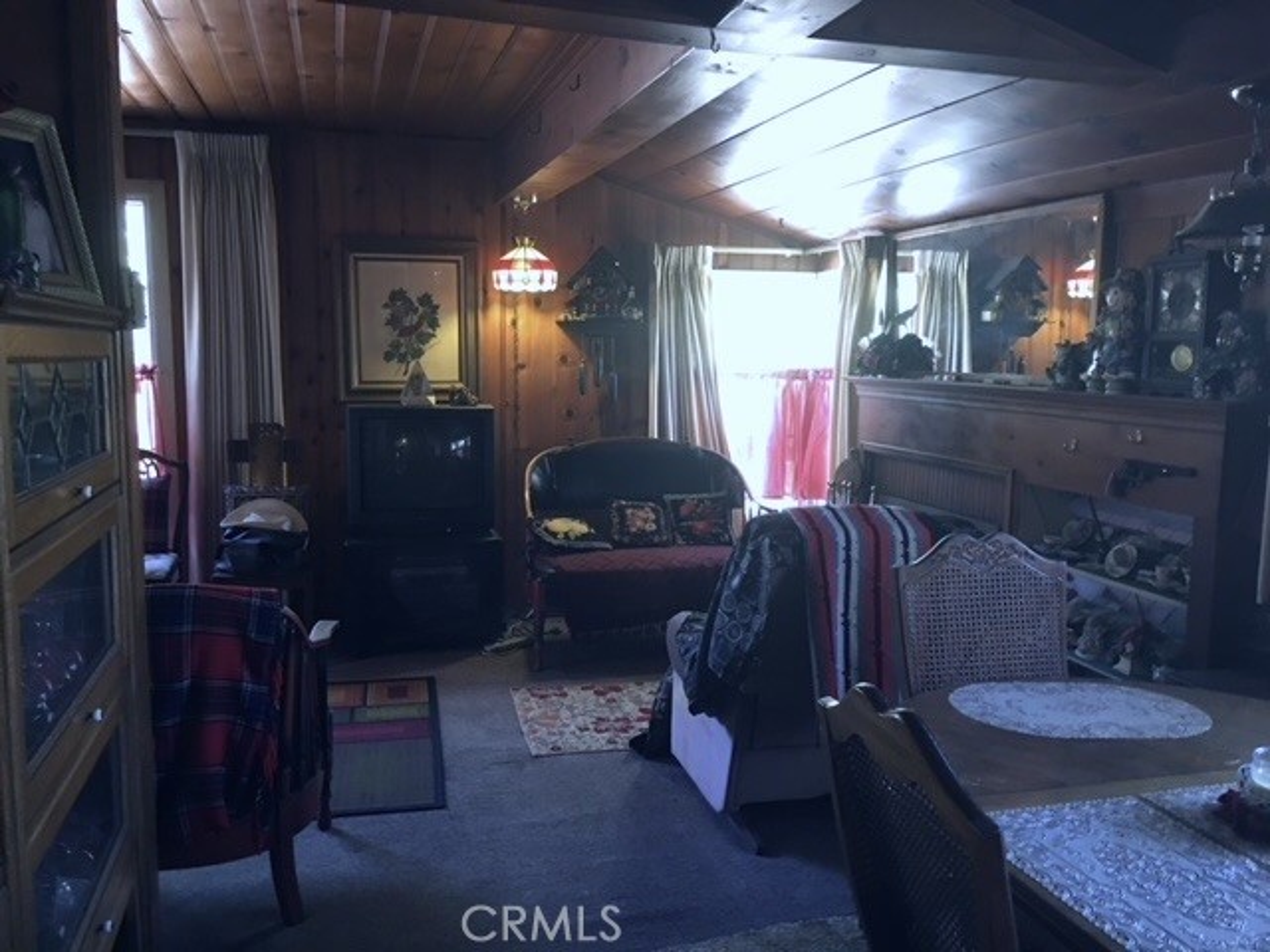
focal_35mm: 29
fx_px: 1064
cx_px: 635
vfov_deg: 48.2
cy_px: 476
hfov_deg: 61.7
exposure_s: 1/10
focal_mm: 4.15
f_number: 2.2
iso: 80
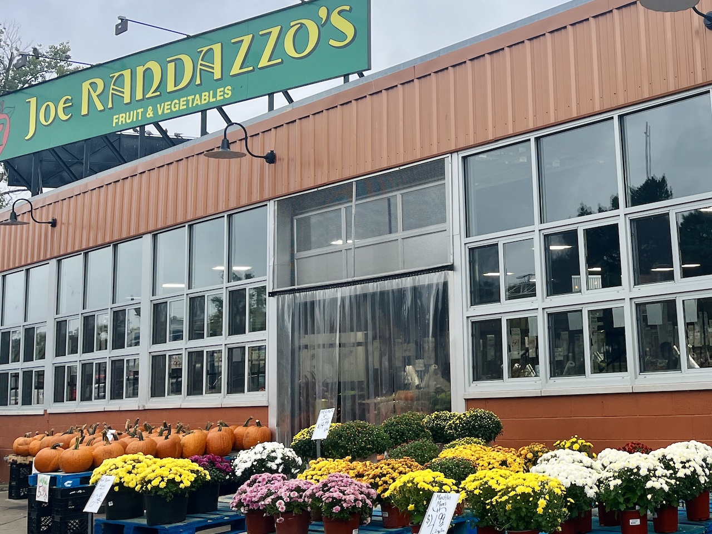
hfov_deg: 67.3
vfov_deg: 53.1
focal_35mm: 26
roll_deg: +3.6
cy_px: 267
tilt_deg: +12.1
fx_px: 535
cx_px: 356
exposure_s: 1/845
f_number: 1.6
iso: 50
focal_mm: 5.1
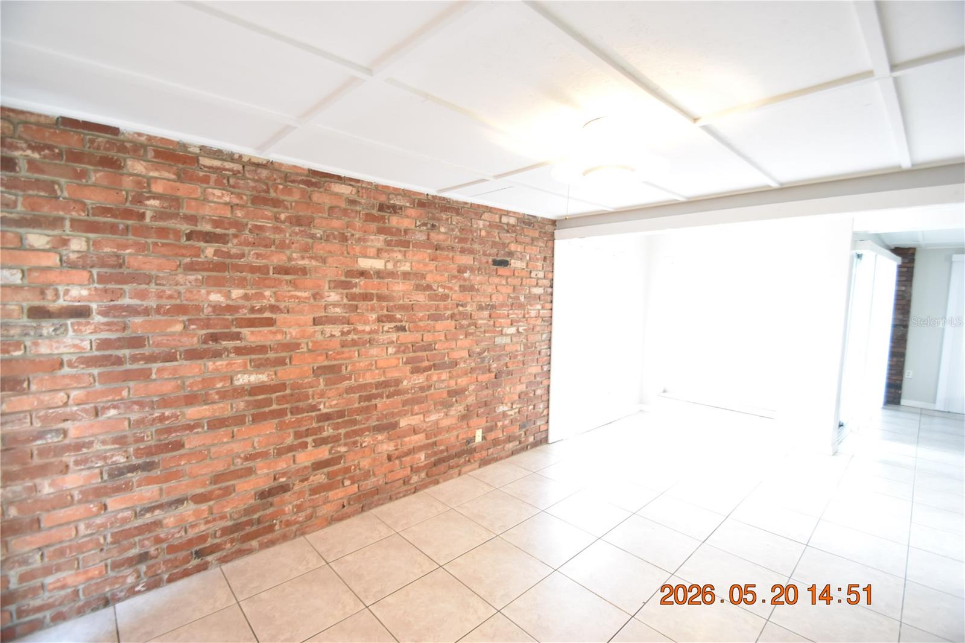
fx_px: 402
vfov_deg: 77.3
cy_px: 322
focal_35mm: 15
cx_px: 482
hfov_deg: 100.4
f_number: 3.5
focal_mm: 10
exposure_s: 1/15
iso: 800
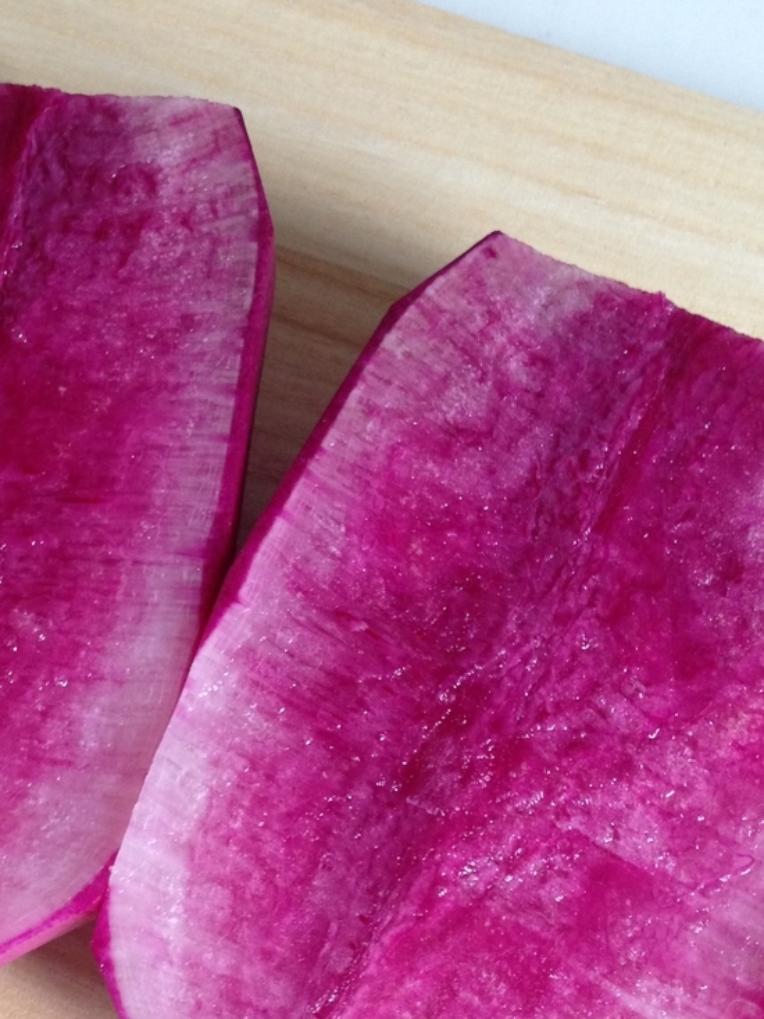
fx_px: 1589
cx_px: 221
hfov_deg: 26.8
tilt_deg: -71.7
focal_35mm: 54
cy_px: 584
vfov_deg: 35.5
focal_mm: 4.12
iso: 160
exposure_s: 1/20
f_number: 2.4
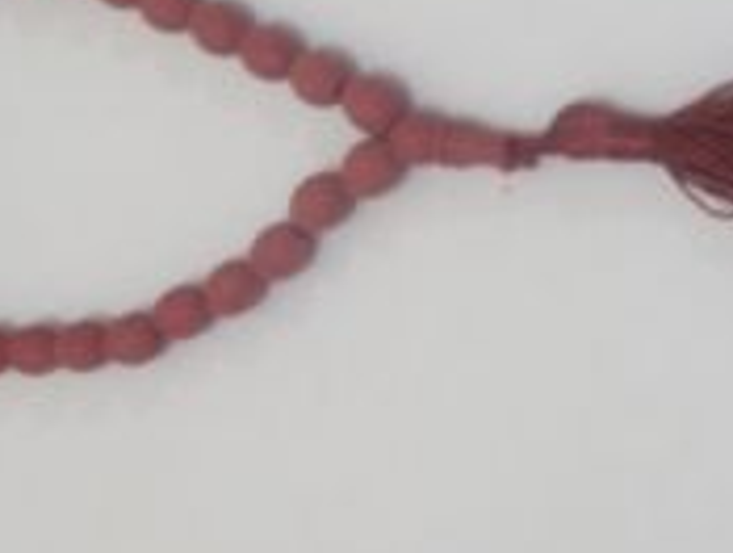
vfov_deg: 13.0
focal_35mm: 114
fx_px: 2419
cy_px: 163
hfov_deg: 17.2
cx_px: 457
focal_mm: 8.8
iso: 188
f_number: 3.6
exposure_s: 1/8
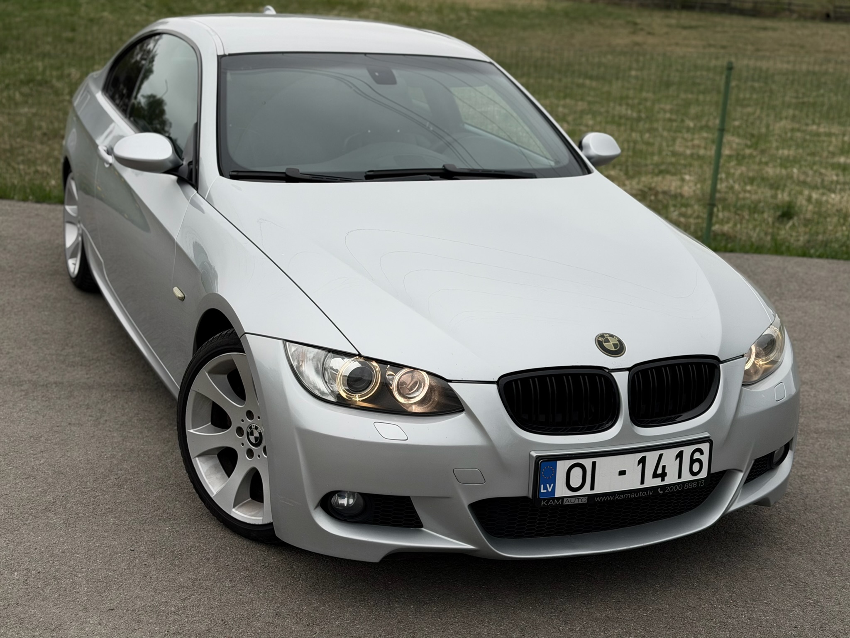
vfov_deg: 30.3
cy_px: 319
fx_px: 1179
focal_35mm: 48
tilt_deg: -16.6
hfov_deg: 39.7
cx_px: 425
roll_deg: -0.1
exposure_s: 1/885
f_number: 1.78
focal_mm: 6.76
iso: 64
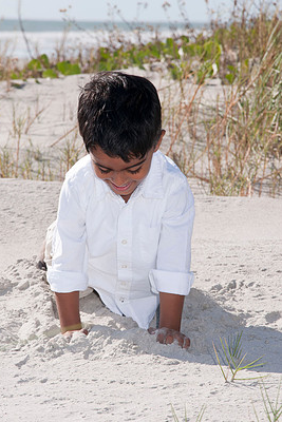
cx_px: 125
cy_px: 220
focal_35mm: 177
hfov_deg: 7.8
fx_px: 2078
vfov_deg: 11.6
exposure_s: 1/250
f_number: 11
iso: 100
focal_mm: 105
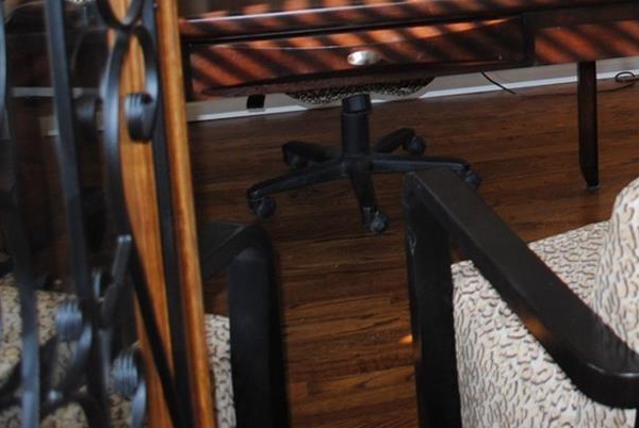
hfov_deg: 25.5
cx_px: 740
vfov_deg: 17.7
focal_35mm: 72
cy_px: -135
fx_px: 1280
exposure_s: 1/60
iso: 200
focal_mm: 18
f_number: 3.5
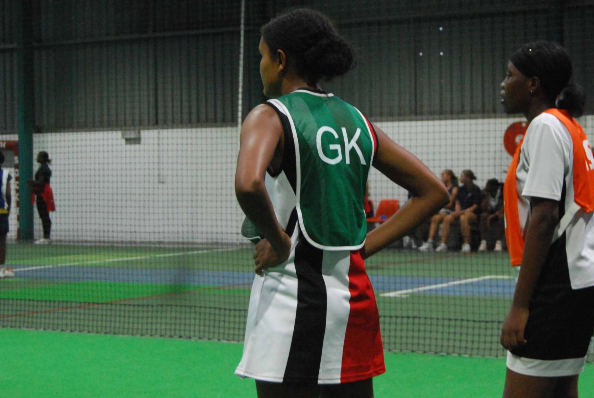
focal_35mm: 83
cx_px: 381
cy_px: 140
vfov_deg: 16.5
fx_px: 1371
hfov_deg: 24.4
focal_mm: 38
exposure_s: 1/60
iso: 1600
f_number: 5
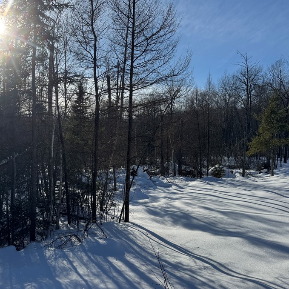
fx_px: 302
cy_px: 151
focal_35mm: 32
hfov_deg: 50.7
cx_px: 111
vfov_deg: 51.1
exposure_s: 1/9009
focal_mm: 6.76
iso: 80
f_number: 1.78
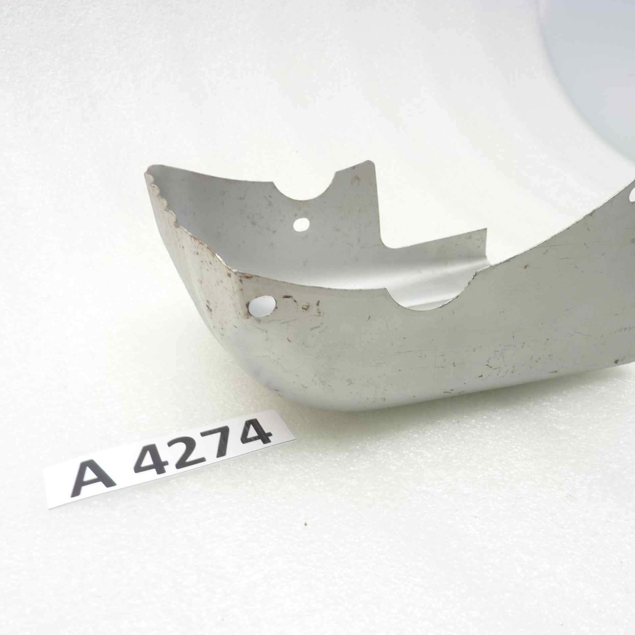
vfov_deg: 54.0
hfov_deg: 53.9
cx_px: 348
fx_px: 623
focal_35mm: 30
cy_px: 319
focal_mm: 4.1
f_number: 3.3
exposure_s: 1/10
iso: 80
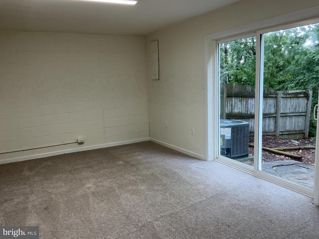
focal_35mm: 29
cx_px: 160
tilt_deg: -10.2
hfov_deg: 61.7
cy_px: 120
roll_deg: +2.8
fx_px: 267
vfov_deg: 48.2
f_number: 1.8
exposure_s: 1/120
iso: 50
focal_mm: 3
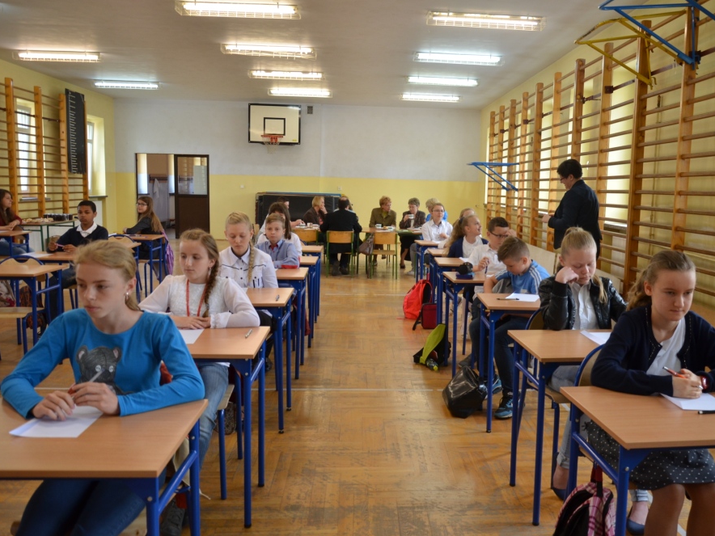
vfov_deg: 46.8
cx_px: 403
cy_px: 268
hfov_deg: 59.8
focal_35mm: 30
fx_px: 620
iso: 400
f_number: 4.5
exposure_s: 1/80
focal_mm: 18
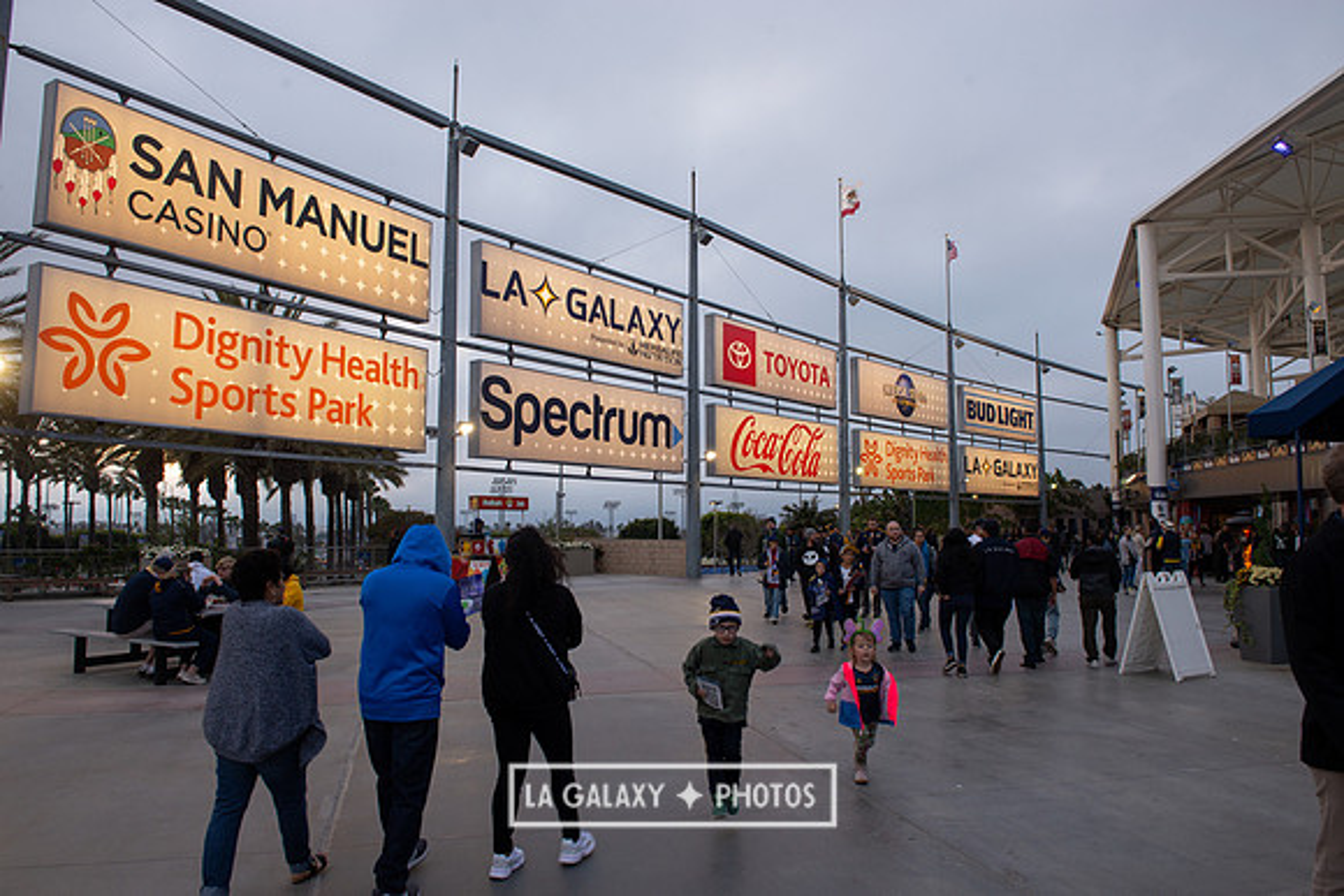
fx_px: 896
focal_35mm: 24
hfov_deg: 73.7
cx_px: 672
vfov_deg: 53.2
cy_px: 448
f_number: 9
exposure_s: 1/80
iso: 400
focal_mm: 24
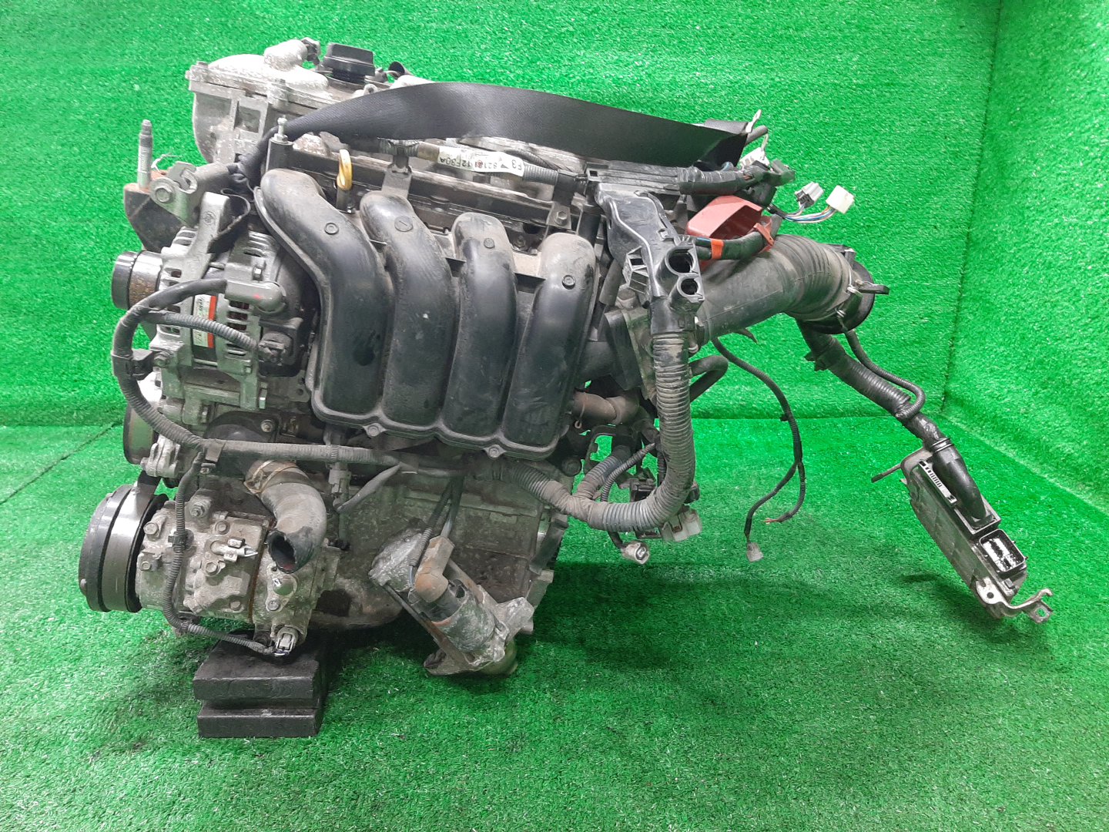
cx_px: 554
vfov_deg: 53.1
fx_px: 833
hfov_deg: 67.3
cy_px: 416
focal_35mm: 26
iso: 219
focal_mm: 3.93
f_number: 1.7
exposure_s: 1/33
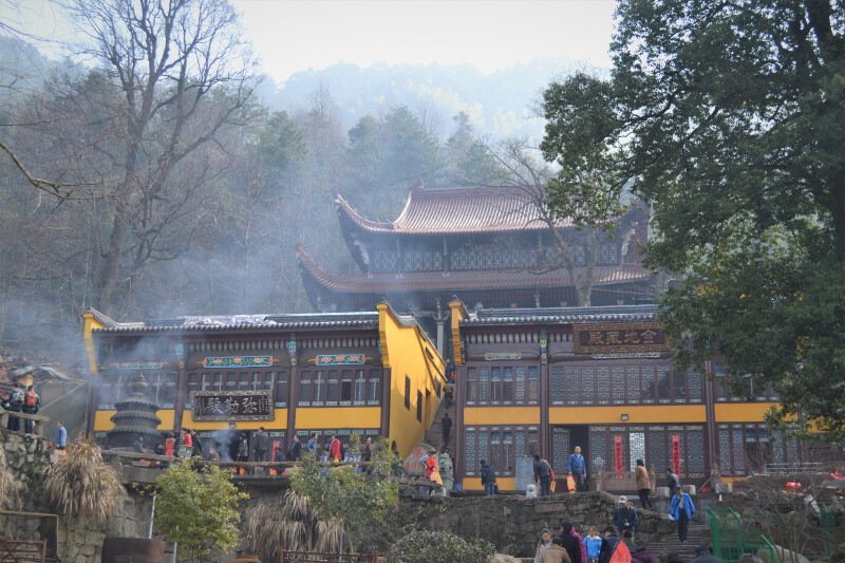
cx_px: 422
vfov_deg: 28.1
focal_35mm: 48
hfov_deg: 41.1
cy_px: 282
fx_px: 1126
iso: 100
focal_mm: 32
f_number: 6.3
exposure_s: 1/160
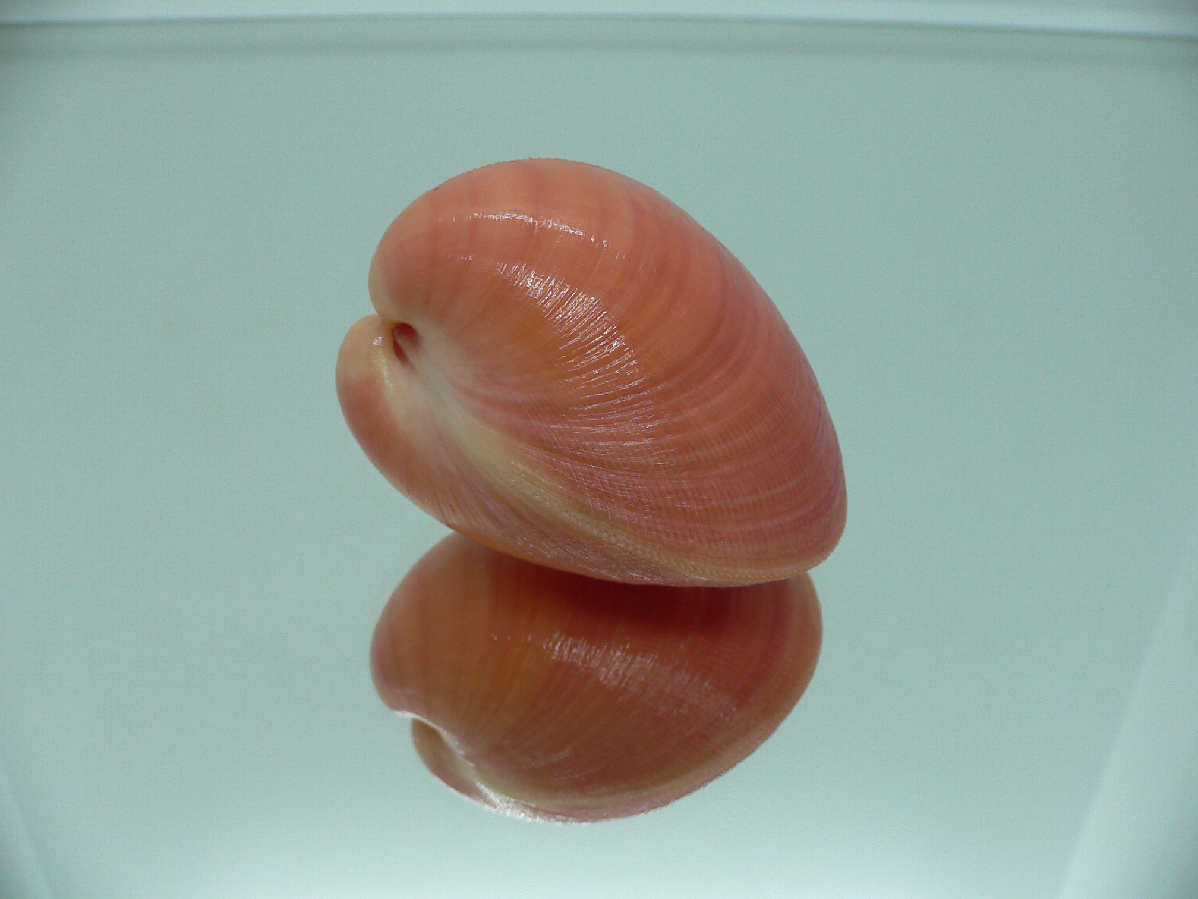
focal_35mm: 35
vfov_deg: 40.7
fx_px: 1211
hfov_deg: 52.6
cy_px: 450
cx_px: 599
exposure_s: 1/60
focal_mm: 4.6
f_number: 2.8
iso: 80
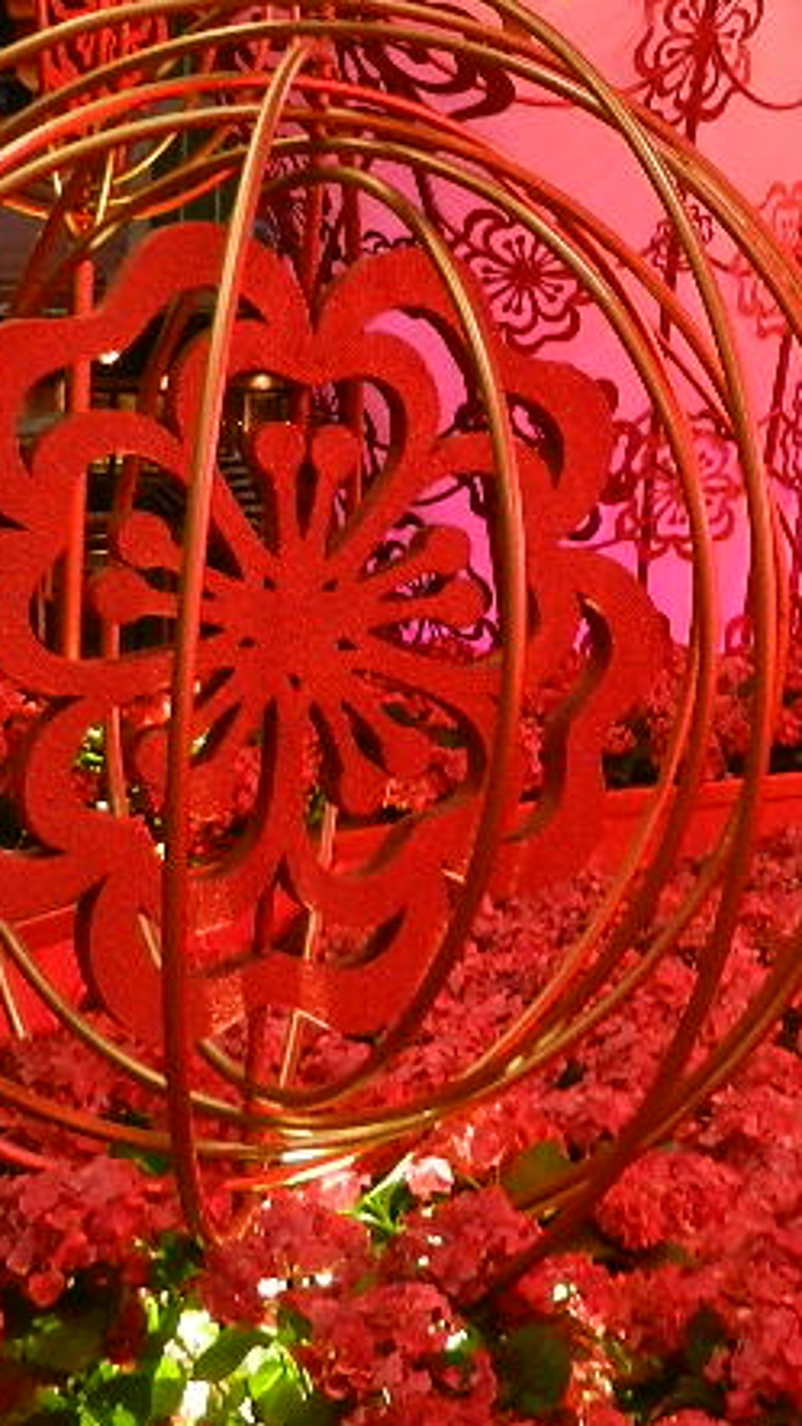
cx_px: 776
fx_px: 2383
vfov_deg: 32.4
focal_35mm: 63
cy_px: 283
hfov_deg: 18.7
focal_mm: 4.5
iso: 400
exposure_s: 1/15
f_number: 3.5
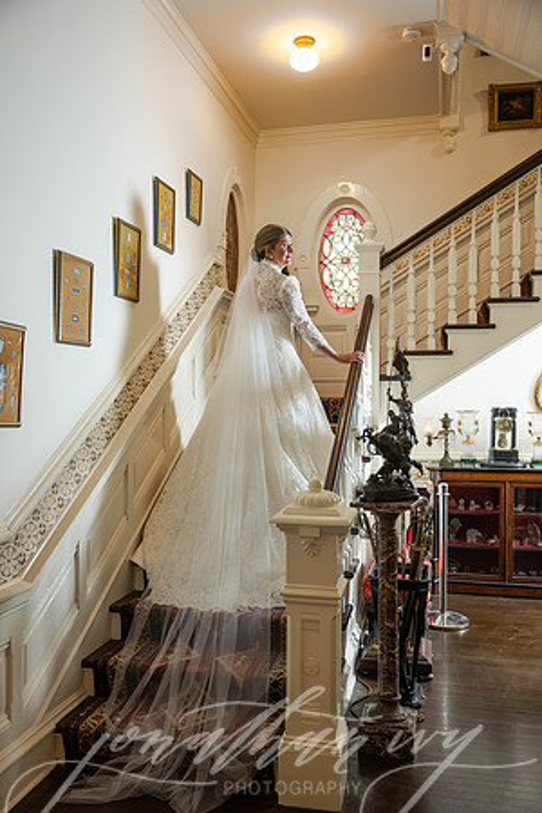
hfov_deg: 43.0
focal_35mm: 30
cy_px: 406
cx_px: 271
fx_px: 689
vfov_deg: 61.1
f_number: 2.8
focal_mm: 30.5
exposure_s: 1/160
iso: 500
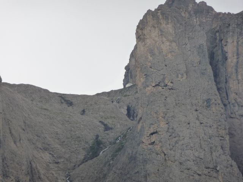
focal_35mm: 280
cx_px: 122
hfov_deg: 7.1
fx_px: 1966
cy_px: 91
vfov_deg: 5.3
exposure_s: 1/400
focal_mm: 47
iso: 160
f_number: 4.9
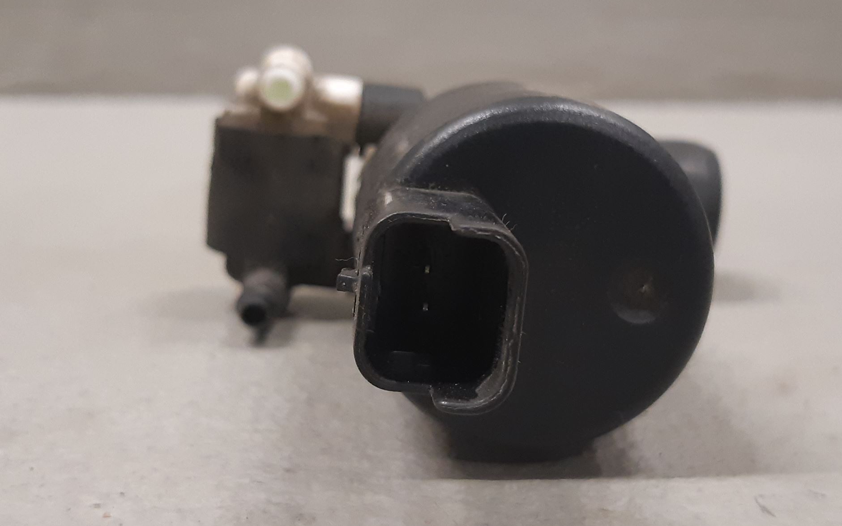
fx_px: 688
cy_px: 260
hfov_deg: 62.8
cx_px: 451
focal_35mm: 30
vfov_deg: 41.8
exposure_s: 1/50
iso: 200
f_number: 1.7
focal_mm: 3.93
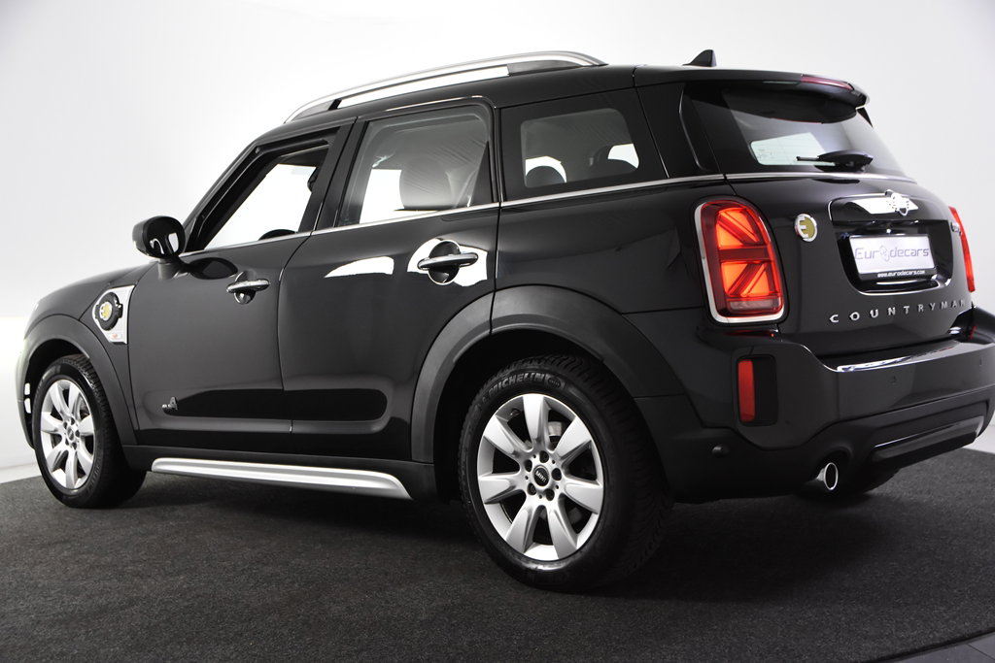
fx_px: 1285
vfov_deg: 29.0
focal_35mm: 46
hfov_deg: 42.3
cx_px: 498
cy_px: 332
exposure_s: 1/100
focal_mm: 31
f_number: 5
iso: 1600
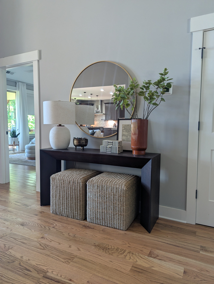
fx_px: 197
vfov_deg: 71.5
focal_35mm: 24
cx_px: 107
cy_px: 142
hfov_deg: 56.9
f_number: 1.85
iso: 94
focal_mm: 6.81
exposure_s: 1/24
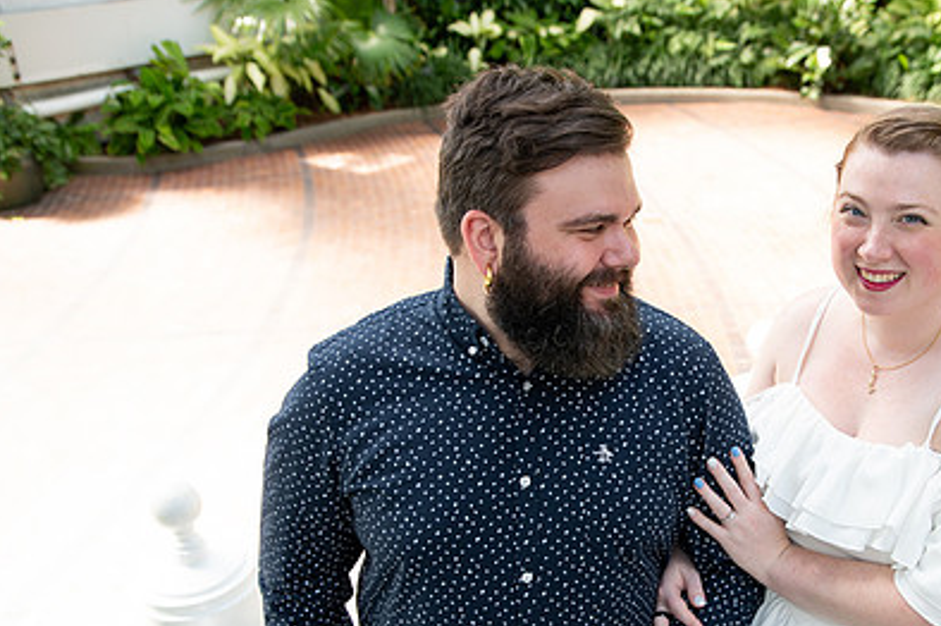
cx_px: 642
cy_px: 456
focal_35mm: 39
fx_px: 1019
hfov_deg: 48.6
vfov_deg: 33.6
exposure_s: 1/125
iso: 200
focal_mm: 24
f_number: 2.8
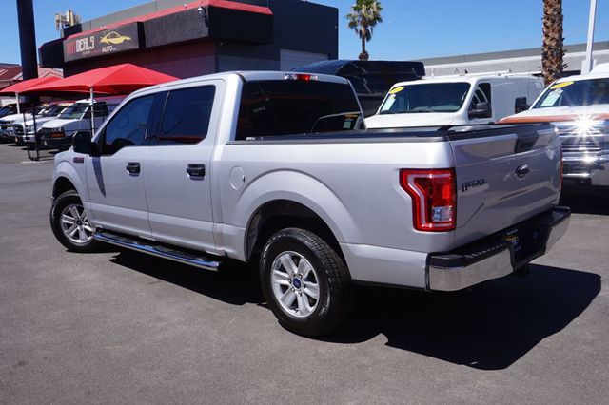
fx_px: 533
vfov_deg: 41.7
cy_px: 202
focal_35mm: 32
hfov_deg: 59.5
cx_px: 304
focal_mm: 21
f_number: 14
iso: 100
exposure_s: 1/100
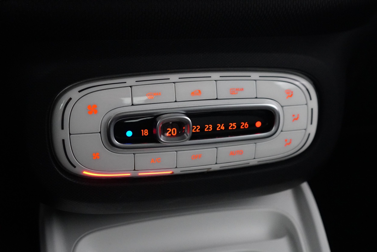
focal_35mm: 42
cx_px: 188
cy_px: 126
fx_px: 440
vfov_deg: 31.9
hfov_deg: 46.4
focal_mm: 28
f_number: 3.5
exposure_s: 1/40
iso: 6400
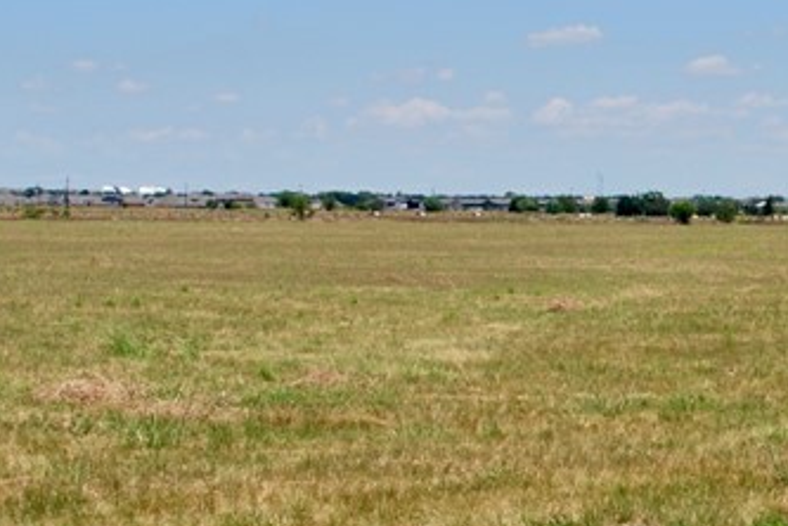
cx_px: 806
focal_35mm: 142
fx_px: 3100
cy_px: 130
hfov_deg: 14.2
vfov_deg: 9.7
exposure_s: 1/250
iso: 100
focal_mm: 29
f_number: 8
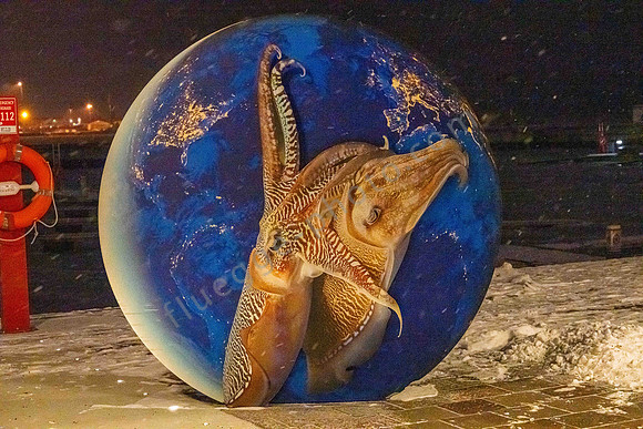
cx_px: 322
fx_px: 1251
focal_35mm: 70
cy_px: 214
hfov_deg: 28.8
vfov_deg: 19.5
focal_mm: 70
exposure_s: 1/100
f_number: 5.6
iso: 20000
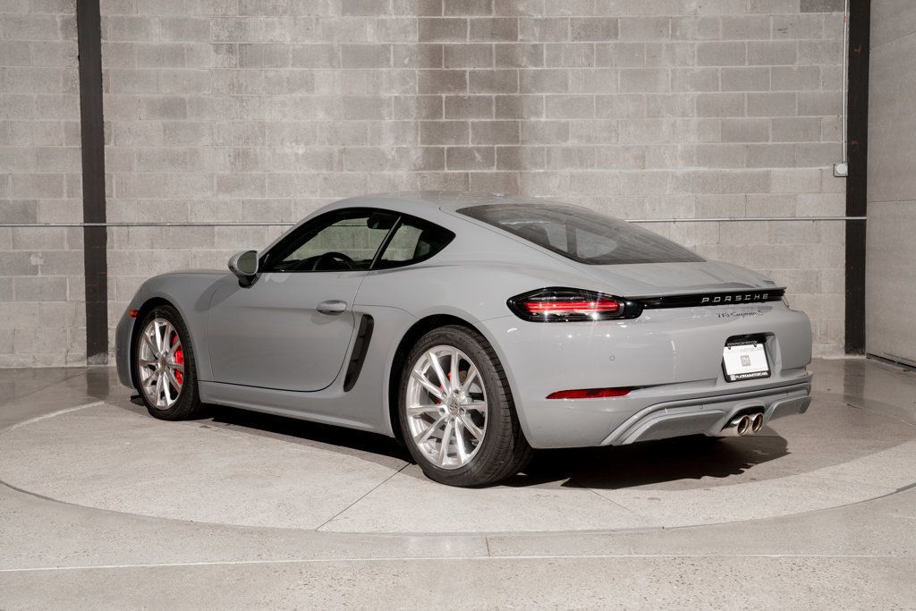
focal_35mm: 50
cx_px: 458
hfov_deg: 39.9
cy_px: 275
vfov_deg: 27.2
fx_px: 1261
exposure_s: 1/60
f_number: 6.3
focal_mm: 45
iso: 250
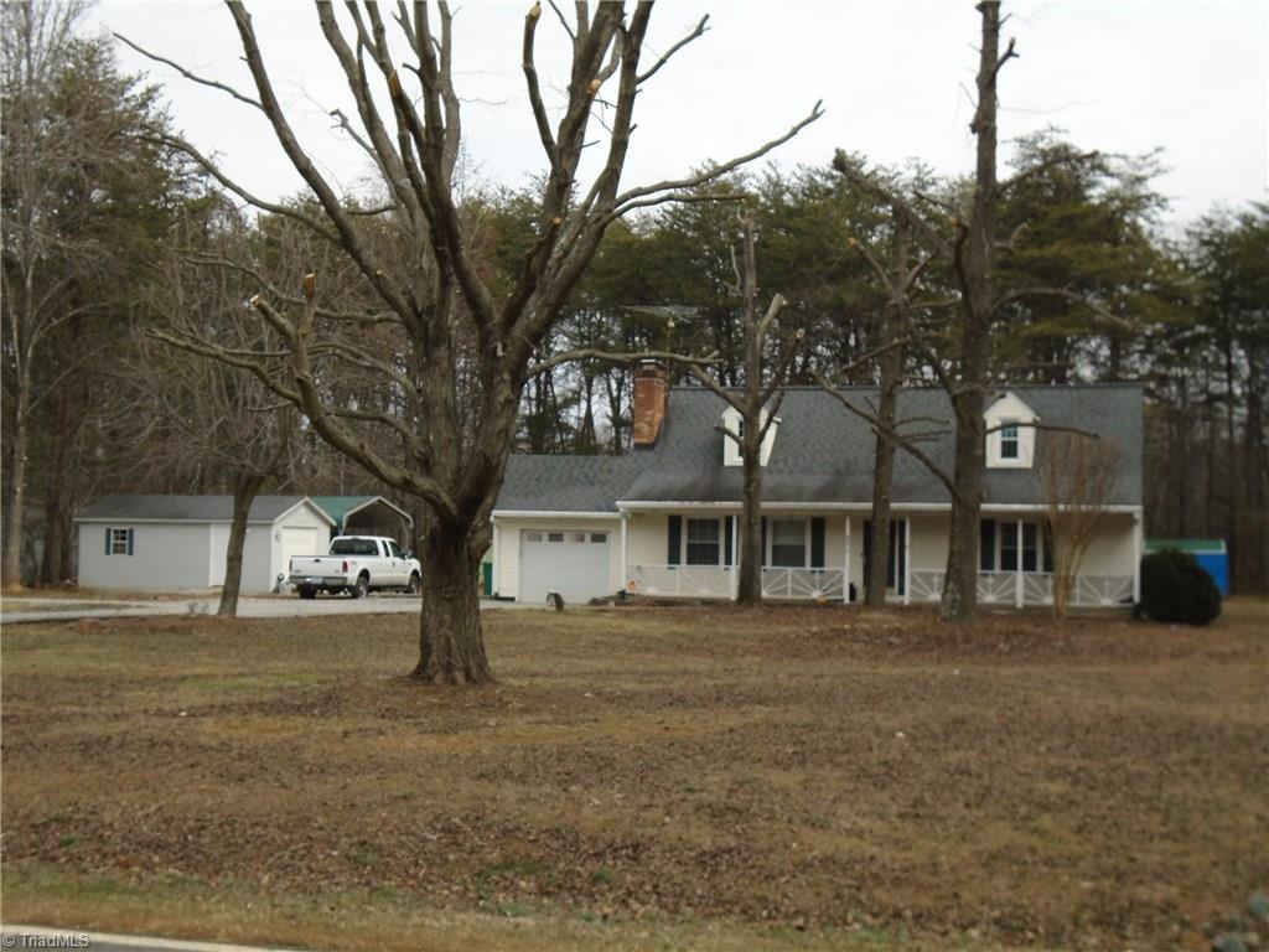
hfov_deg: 38.9
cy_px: 476
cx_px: 634
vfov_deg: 29.7
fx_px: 1796
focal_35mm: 49
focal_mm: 8.7
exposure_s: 1/320
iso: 100
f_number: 4.5
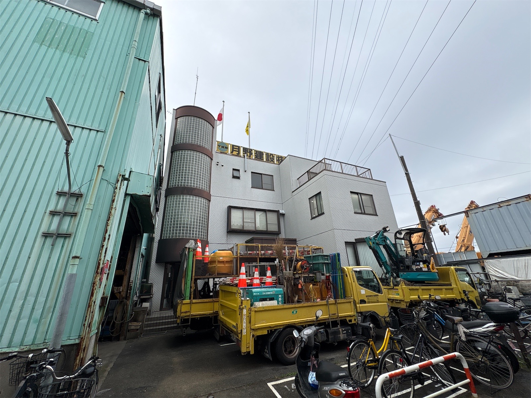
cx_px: 266
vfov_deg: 85.7
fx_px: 215
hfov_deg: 102.1
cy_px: 199
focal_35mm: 14
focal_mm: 2.22
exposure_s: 1/591
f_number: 2.2
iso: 40
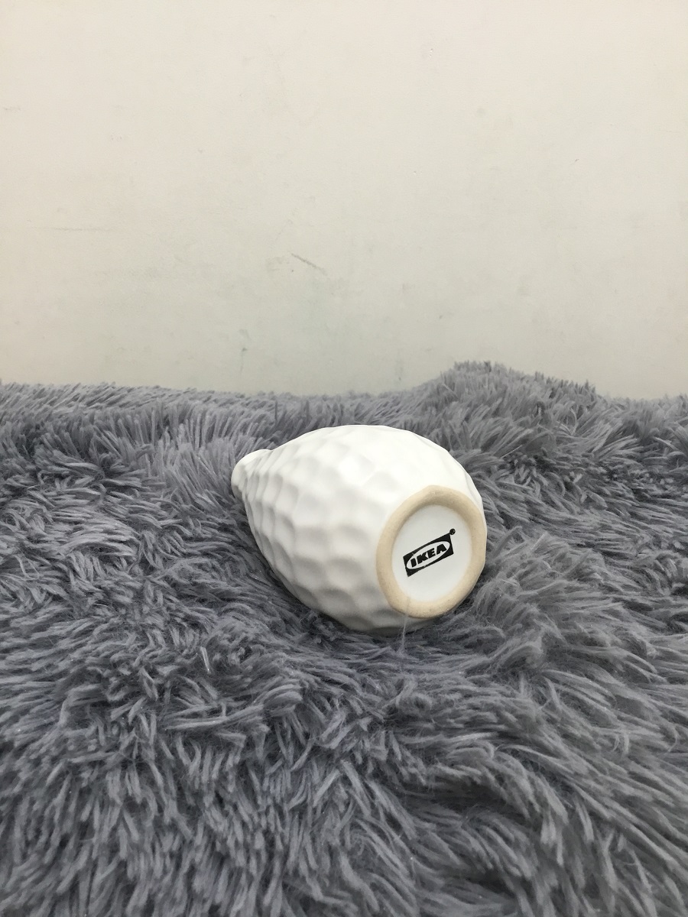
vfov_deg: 58.4
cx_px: 344
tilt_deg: -19.4
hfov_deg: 45.4
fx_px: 822
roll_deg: +0.9
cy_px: 458
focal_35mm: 31
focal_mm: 3.3
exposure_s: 1/33
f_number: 2.4
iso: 100
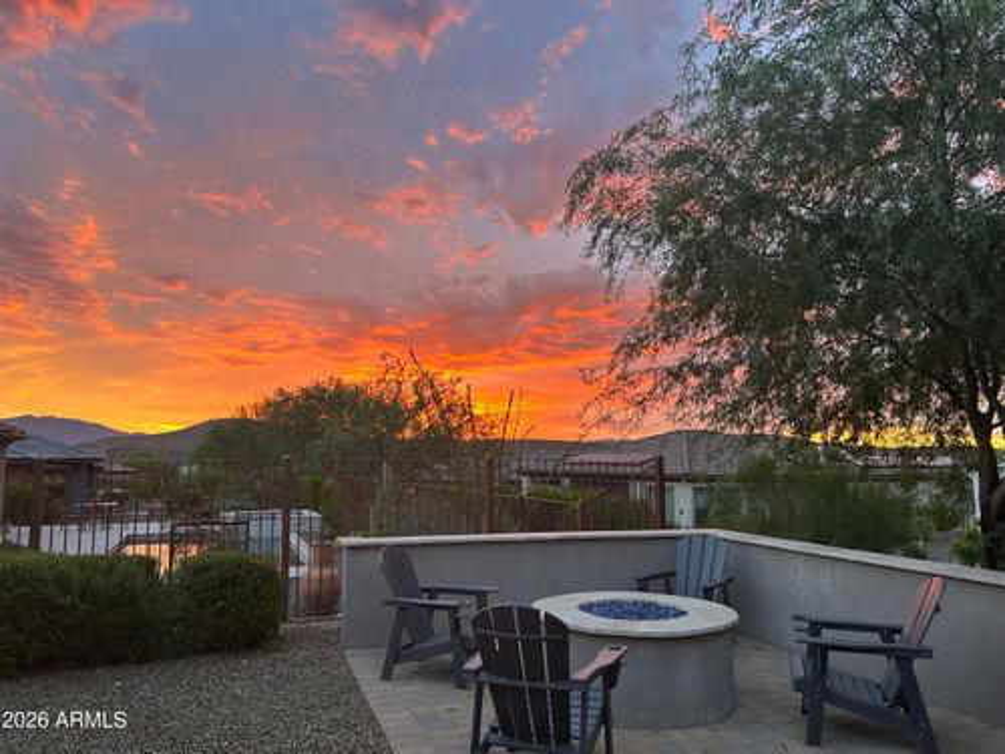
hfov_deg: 67.3
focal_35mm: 26
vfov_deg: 53.1
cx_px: 502
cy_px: 377
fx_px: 755
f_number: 1.5
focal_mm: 5.7
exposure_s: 1/99
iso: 125
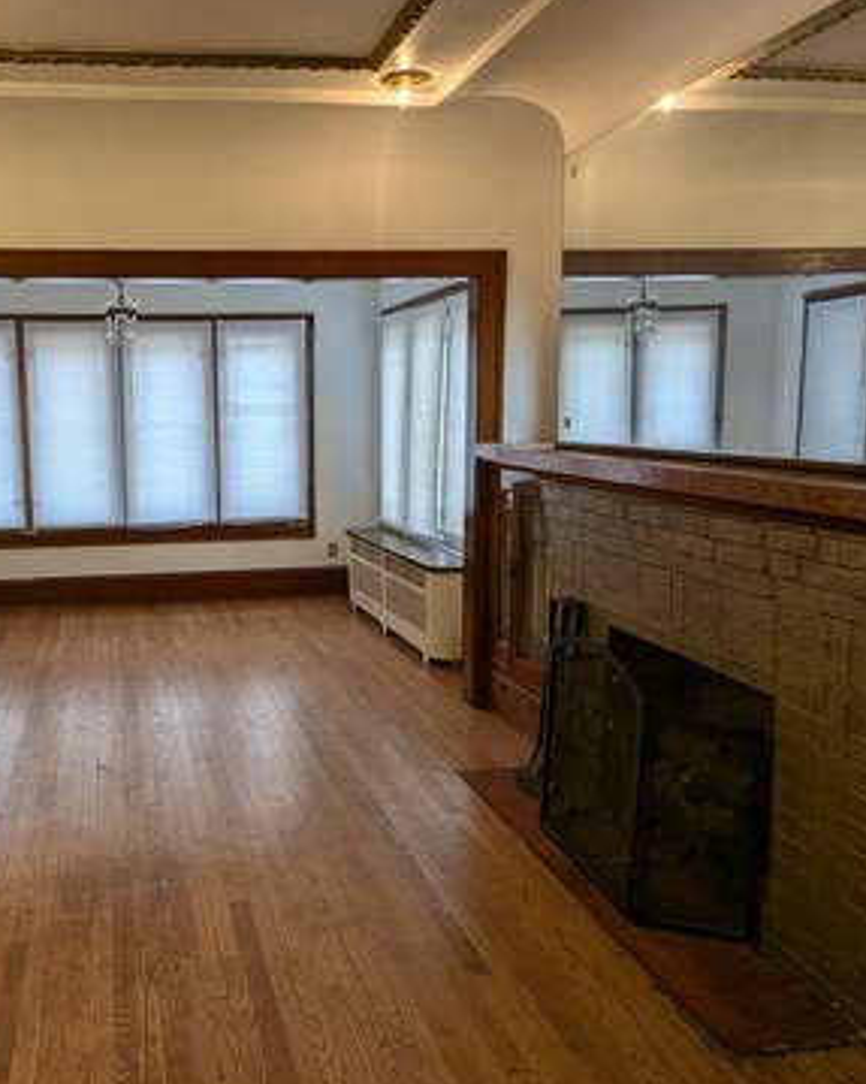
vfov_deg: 60.5
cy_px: 547
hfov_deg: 48.5
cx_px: 243
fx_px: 929
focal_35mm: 29
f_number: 2.2
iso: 71
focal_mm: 2.35
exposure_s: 1/60
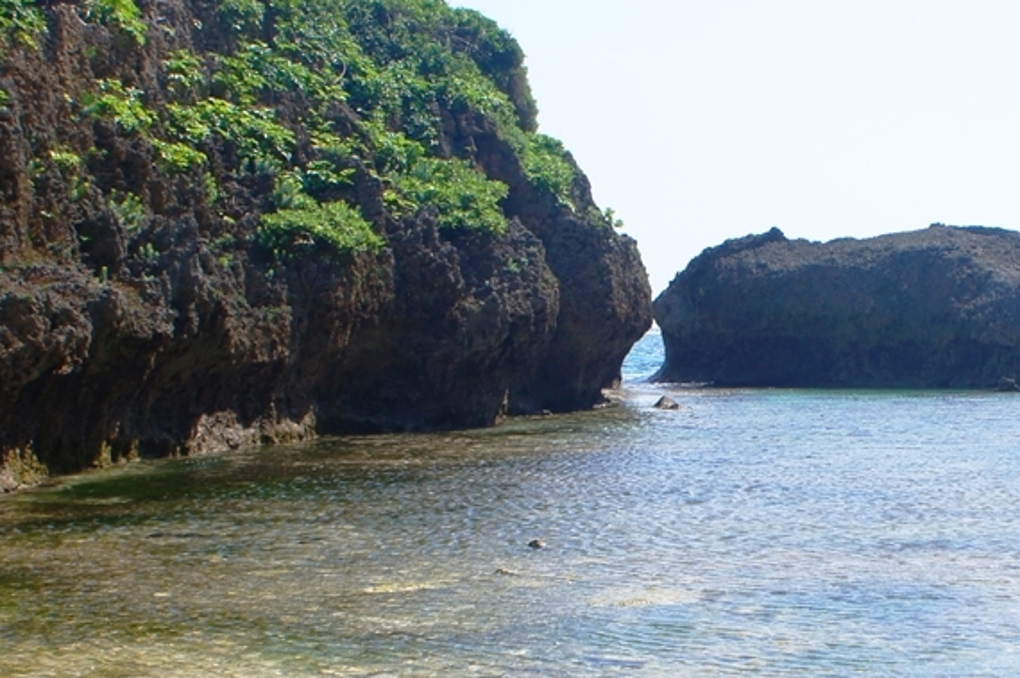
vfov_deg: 19.1
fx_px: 2010
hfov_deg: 28.1
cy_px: 458
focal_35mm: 71
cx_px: 762
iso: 200
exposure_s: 1/200
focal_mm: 18
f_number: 13
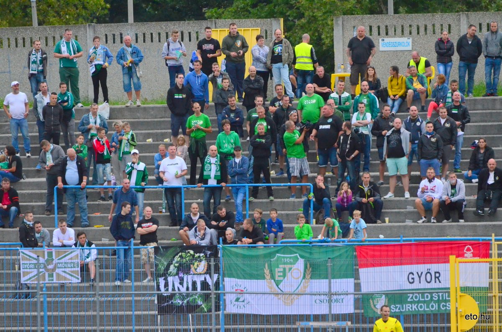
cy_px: 166
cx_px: 251
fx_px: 5219
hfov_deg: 5.5
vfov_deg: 3.7
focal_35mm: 375
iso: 3200
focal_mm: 250
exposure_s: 1/400
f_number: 5.6
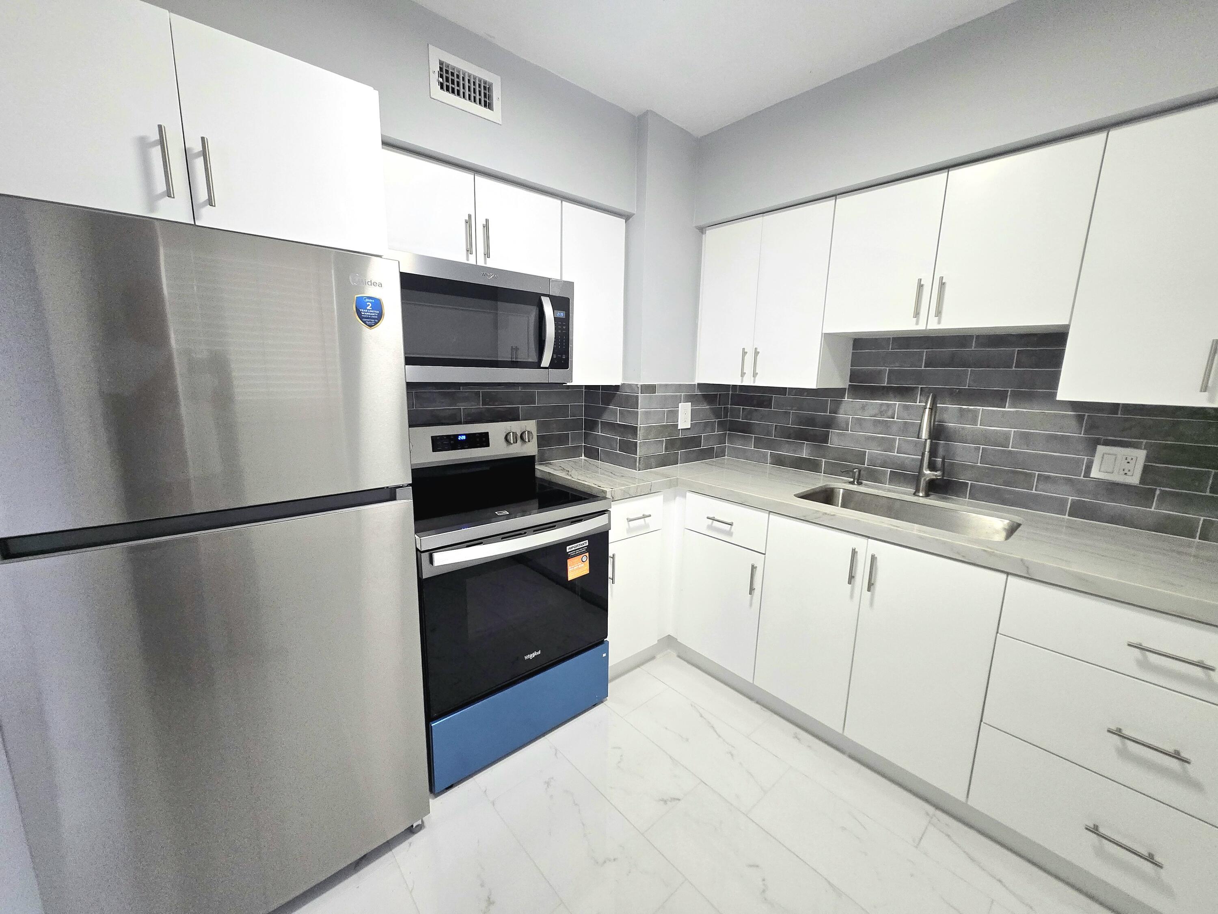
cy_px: 457
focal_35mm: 13
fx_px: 457
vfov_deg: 89.9
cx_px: 609
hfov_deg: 106.2
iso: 250
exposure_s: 1/60.2
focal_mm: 1.7
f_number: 2.2
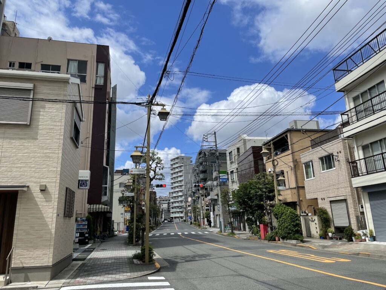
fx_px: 290
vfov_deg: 53.1
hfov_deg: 67.3
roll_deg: +1.6
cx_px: 193
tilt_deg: +13.6
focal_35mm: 26
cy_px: 145
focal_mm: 4.2
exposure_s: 1/4831
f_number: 1.6
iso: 32
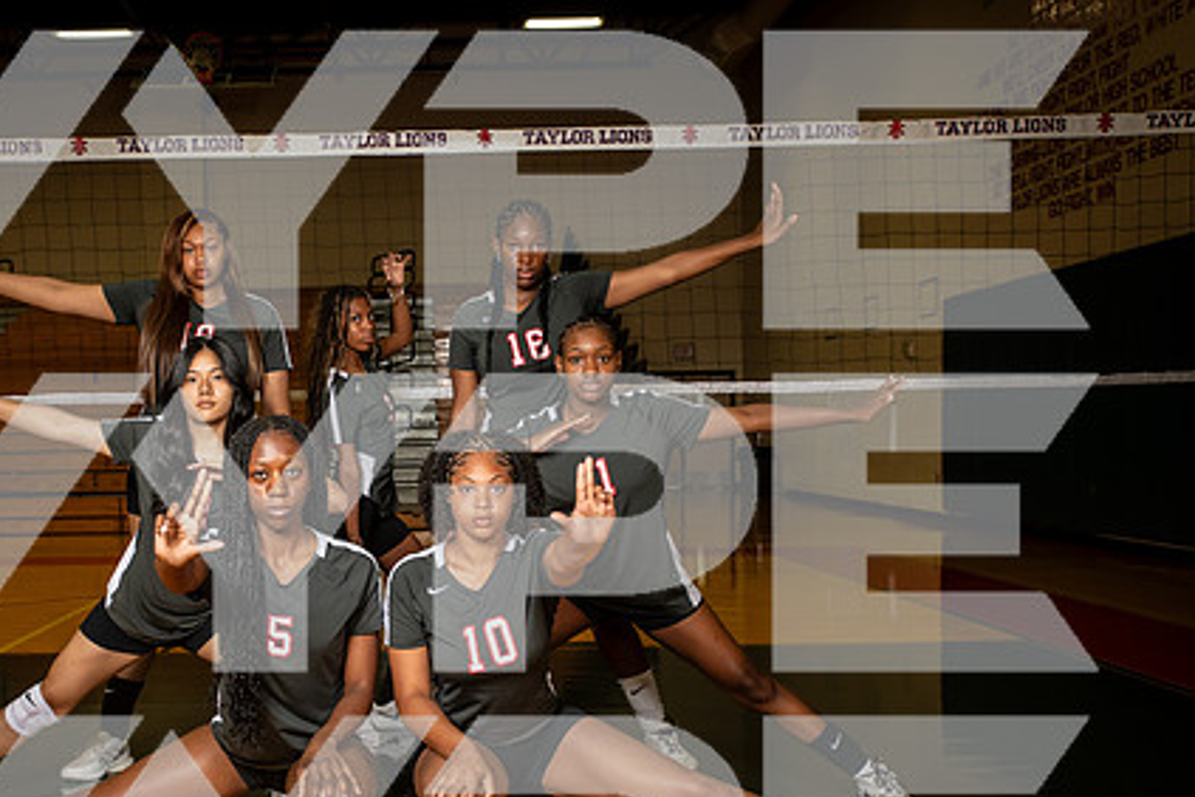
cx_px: 379
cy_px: 524
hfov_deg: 40.5
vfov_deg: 27.9
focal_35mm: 48
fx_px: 1593
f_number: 7.1
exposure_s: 1/250
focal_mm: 35
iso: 800
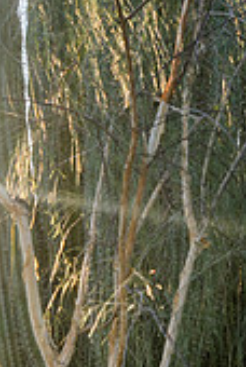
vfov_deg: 12.4
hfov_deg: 8.5
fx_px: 1643
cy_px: 443
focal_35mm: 161
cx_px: 6
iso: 160
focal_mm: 61
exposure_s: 1/125
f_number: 5.6
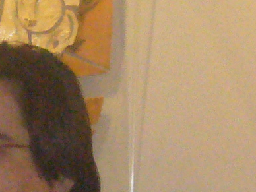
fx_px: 3224
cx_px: 22
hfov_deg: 4.5
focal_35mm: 436
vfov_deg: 3.4
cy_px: 490
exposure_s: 1/60
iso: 400
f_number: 3.6
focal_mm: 9.9
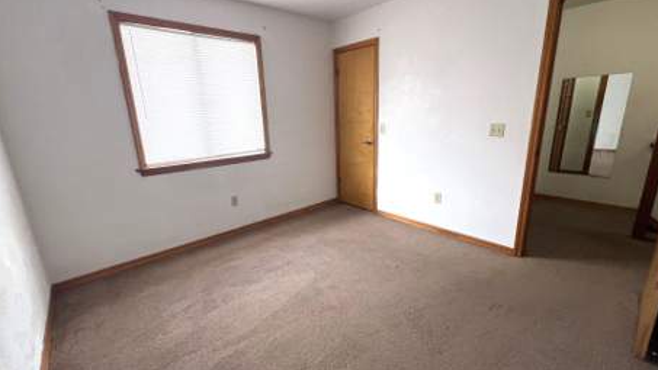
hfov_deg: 103.0
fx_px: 262
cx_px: 324
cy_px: 183
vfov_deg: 70.6
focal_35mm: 15
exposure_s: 1/99
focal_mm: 1.57
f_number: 1.8
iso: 160
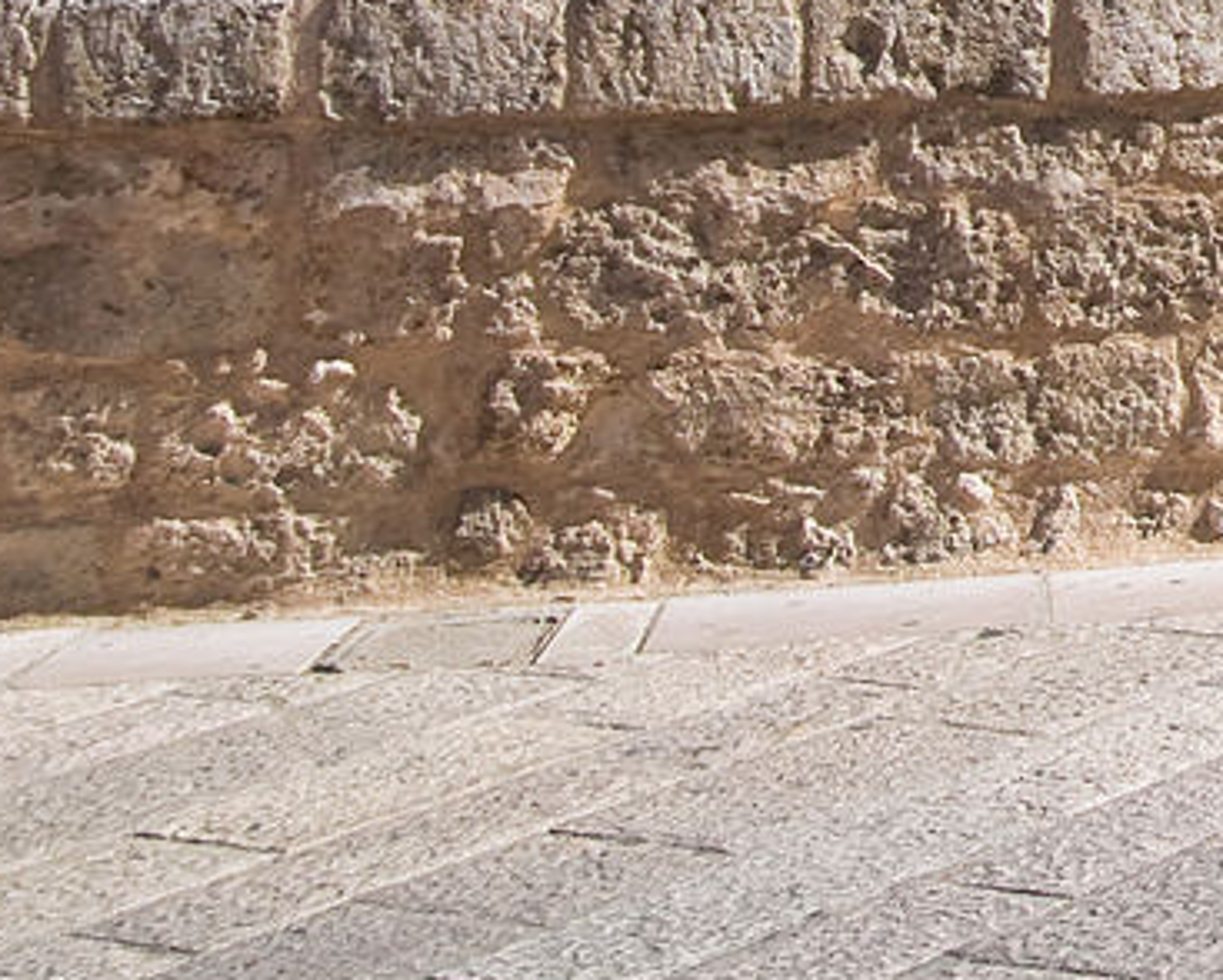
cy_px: -838
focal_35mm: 110
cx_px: 2611
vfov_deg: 12.6
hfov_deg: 14.0
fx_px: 3989
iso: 200
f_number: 10
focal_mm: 17
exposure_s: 1/250
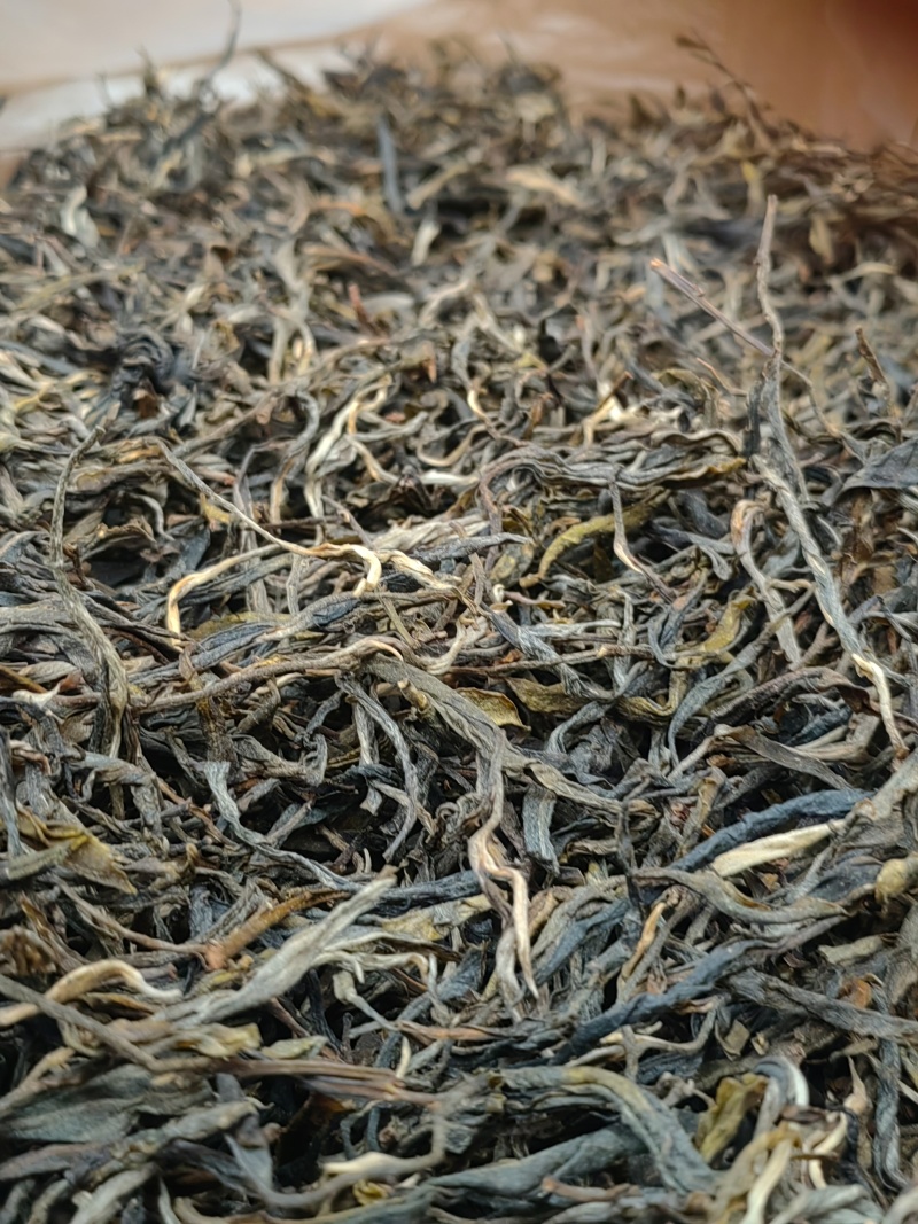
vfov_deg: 46.8
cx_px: 459
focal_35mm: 40
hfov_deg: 36.0
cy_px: 612
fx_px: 1415
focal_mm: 5.52
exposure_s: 1/50
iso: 250
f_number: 1.9
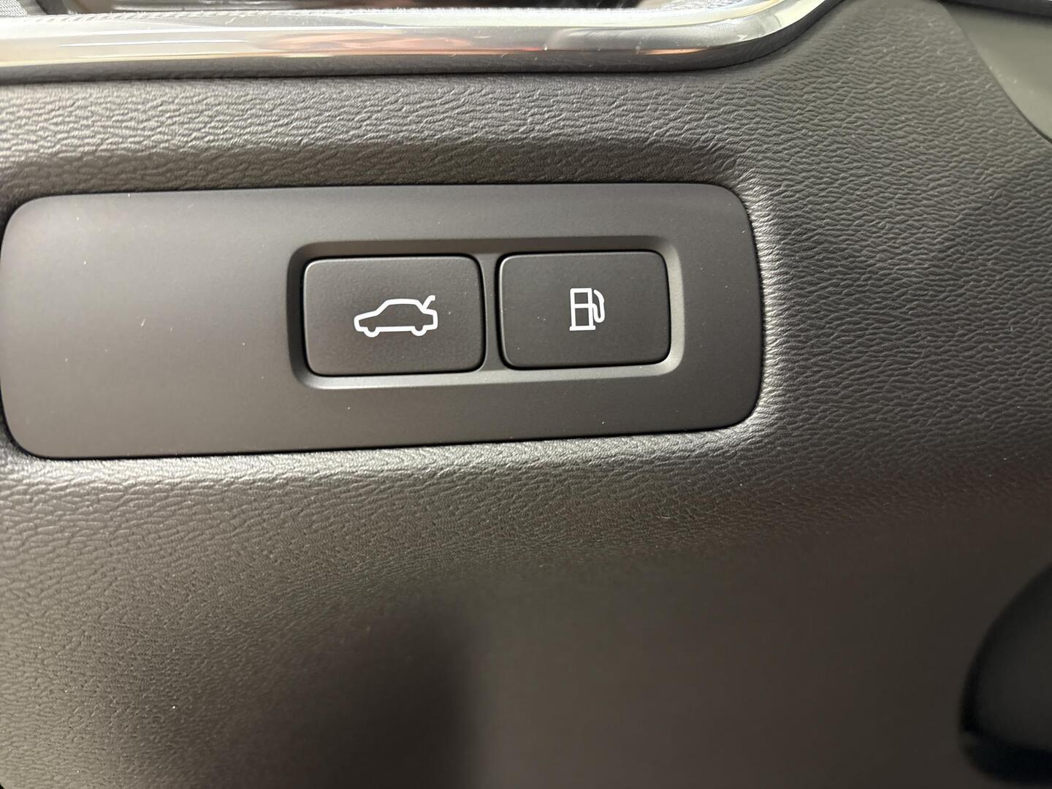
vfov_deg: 53.1
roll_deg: +5.7
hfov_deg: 67.3
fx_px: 790
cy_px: 394
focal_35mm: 26
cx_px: 526
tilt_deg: -3.3
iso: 500
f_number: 1.6
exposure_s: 1/25
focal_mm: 5.96
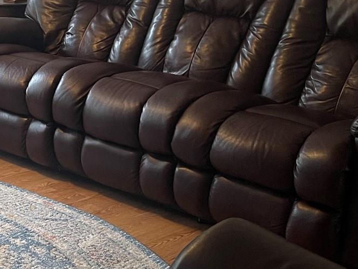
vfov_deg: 19.0
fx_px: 796
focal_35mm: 77
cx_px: -146
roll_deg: +0.0
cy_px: 57
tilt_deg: -13.2
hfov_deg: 21.9
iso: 100
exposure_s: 1/60
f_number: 1.6
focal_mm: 5.1
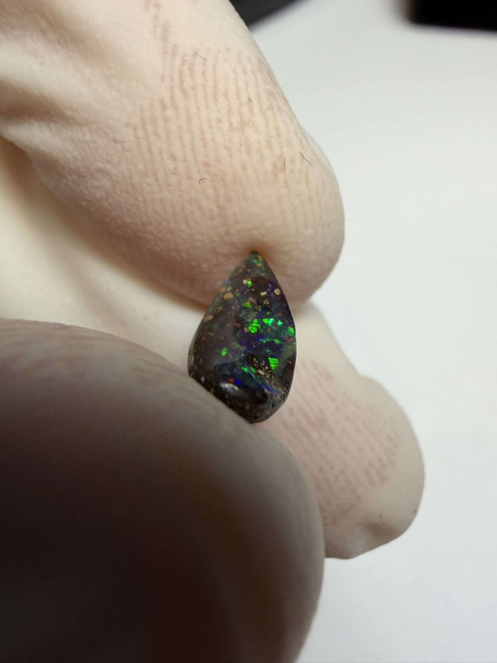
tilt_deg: -66.0
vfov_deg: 67.3
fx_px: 498
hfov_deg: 53.1
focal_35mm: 26
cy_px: 332
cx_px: 248
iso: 64
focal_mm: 2.22
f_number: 2.2
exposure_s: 1/100
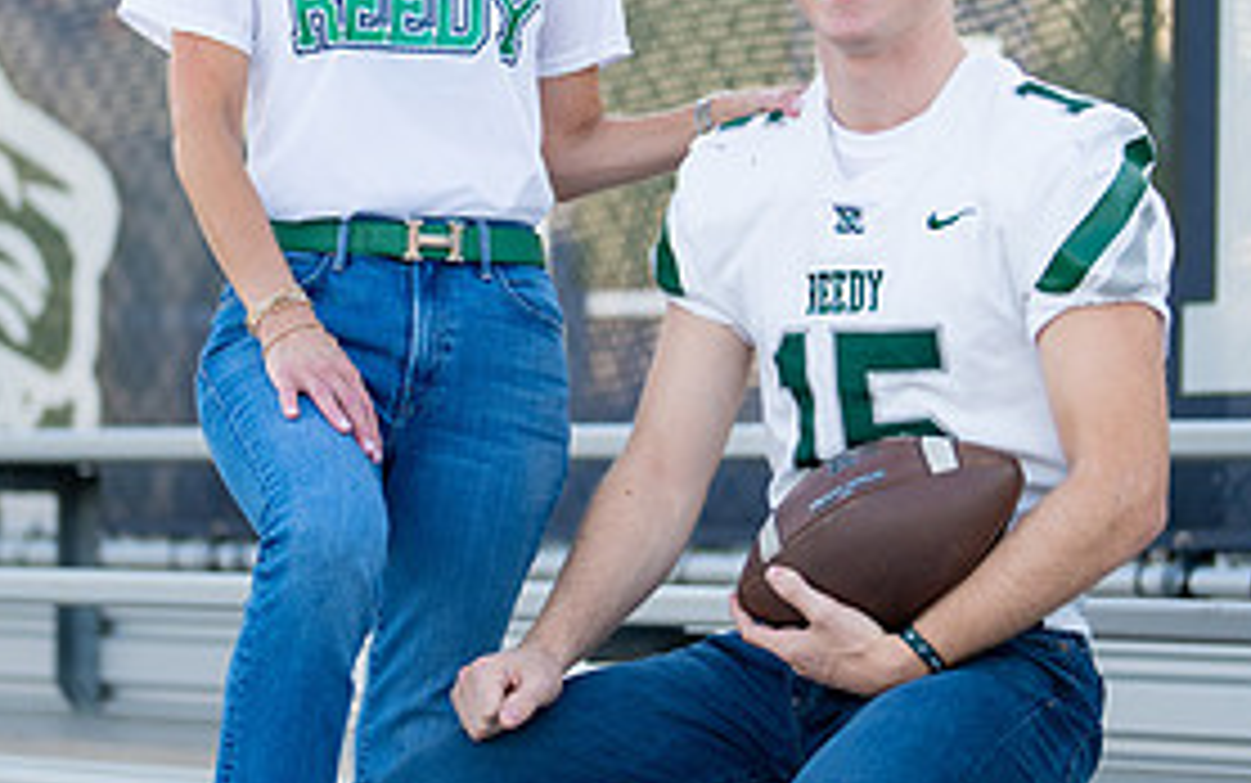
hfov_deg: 15.4
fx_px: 4639
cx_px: 651
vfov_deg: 9.6
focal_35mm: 136
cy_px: 234
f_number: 1.2
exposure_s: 1/800
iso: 100
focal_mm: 50
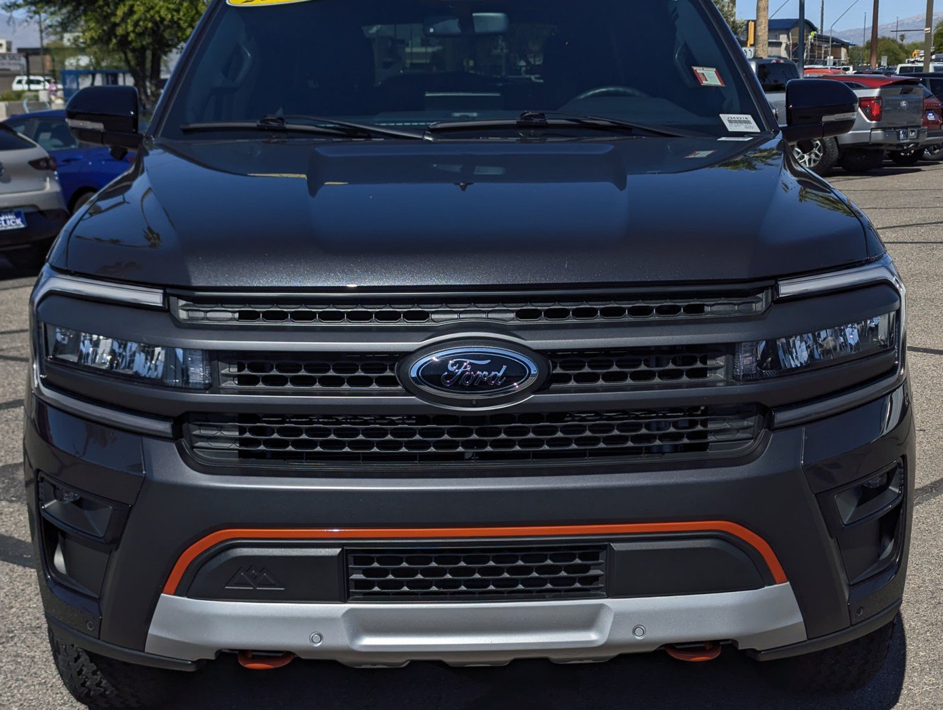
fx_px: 1500
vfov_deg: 26.6
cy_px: 338
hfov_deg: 34.9
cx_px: 472
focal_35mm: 55
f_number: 1.85
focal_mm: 6.81
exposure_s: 1/7576
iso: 50
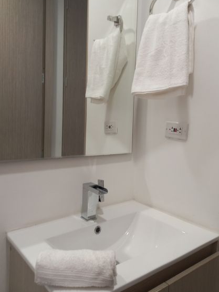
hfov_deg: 46.8
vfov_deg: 60.0
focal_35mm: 30
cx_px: 114
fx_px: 253
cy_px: 142
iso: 160
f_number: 1.8
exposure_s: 1/33.3
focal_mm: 4.6
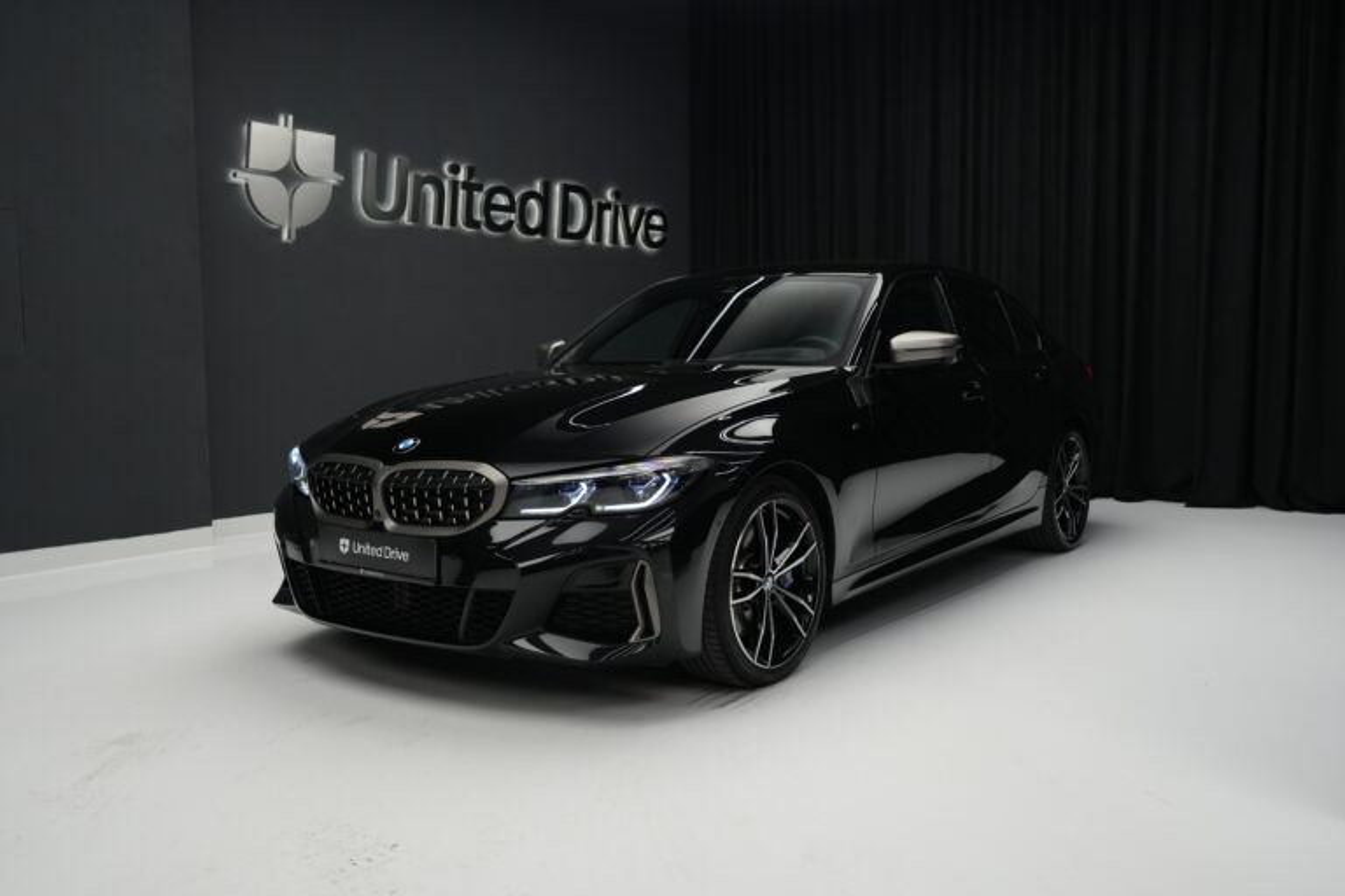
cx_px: 672
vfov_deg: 42.3
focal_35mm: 31
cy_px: 448
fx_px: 1158
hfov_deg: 60.3
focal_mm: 31
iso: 800
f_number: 4
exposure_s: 1/60
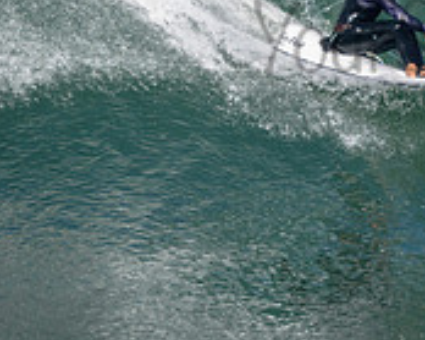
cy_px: 16
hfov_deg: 1.1
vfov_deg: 0.8
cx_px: 506
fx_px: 23005
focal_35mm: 1830
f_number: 5.6
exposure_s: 1/2000
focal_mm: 390
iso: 400
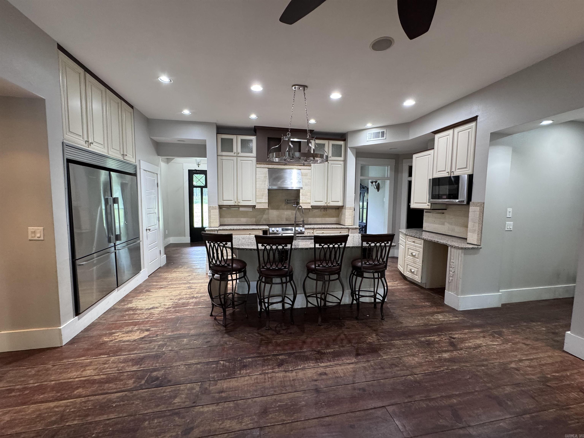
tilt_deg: -5.3
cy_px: 219
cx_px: 292
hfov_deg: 102.1
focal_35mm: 14
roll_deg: -1.1
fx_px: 236
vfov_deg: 85.7
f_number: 2.2
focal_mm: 2.22
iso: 250
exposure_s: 1/60
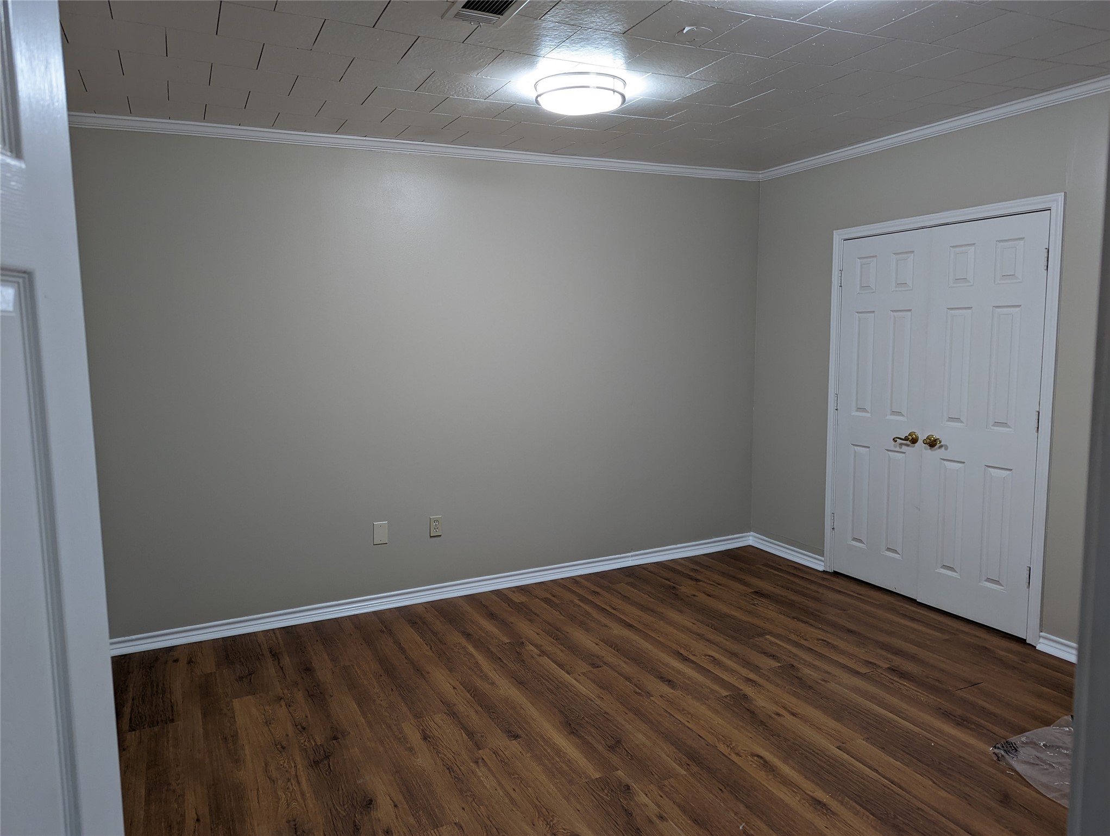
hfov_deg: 71.5
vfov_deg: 56.9
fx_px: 771
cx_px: 555
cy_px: 418
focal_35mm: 24
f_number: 1.85
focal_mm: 6.81
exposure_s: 1/23.8
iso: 172
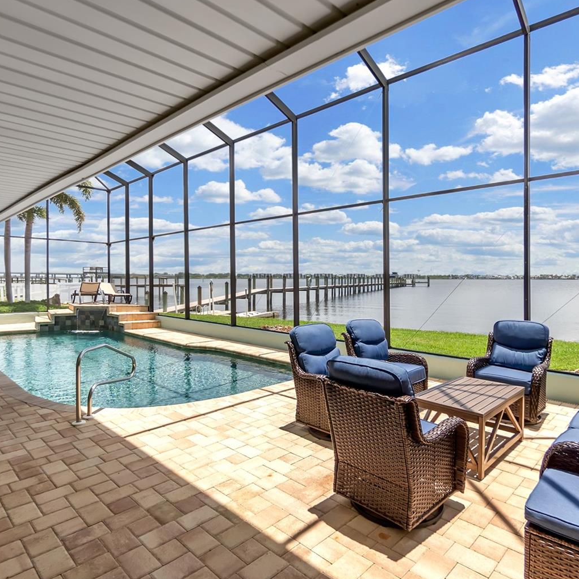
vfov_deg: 74.8
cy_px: 297
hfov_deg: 74.8
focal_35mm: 20
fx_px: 378
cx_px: 303
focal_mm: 10
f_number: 4
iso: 100
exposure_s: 1/500
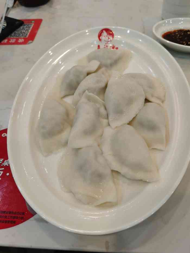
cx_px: 95
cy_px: 126
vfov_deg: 65.3
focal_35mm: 27
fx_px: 198
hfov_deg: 51.4
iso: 50
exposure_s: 1/104
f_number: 1.6
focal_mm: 5.56
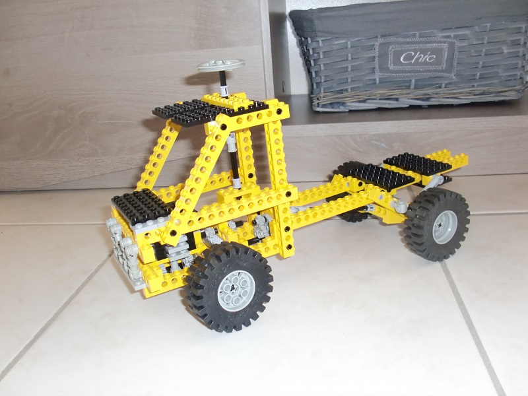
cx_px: 264
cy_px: 198
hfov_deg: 51.4
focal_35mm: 36
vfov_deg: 39.7
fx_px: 549
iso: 400
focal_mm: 6.3
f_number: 2.8
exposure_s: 1/30
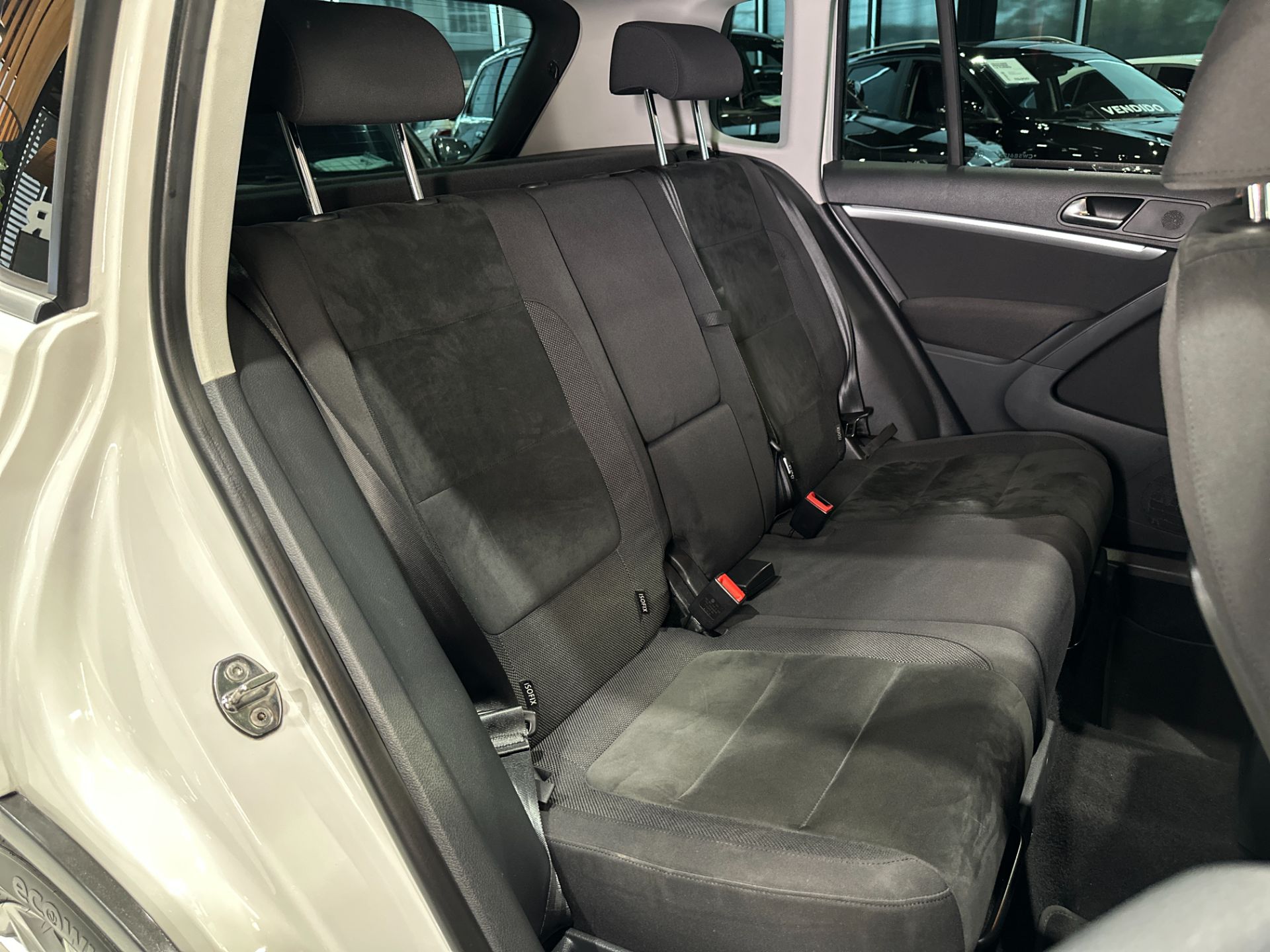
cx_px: 635
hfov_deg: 71.6
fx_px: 881
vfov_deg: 56.8
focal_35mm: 24
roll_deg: +2.6
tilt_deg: -21.7
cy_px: 476
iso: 800
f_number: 1.78
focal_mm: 6.86
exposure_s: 1/30
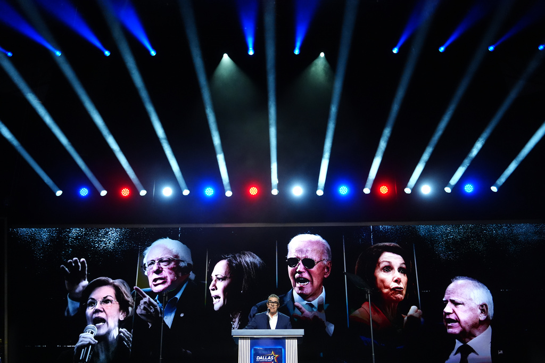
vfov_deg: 34.2
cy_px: 182
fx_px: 590
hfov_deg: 49.6
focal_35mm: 39
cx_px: 272
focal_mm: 39
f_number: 2.8
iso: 4000
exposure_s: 1/500
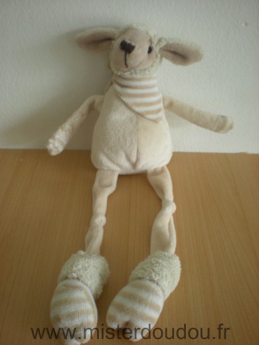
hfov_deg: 37.7
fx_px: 379
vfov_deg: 49.0
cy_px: 172
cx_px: 130
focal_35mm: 38
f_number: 3.1
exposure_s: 1/11.3
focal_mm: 6.3
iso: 200
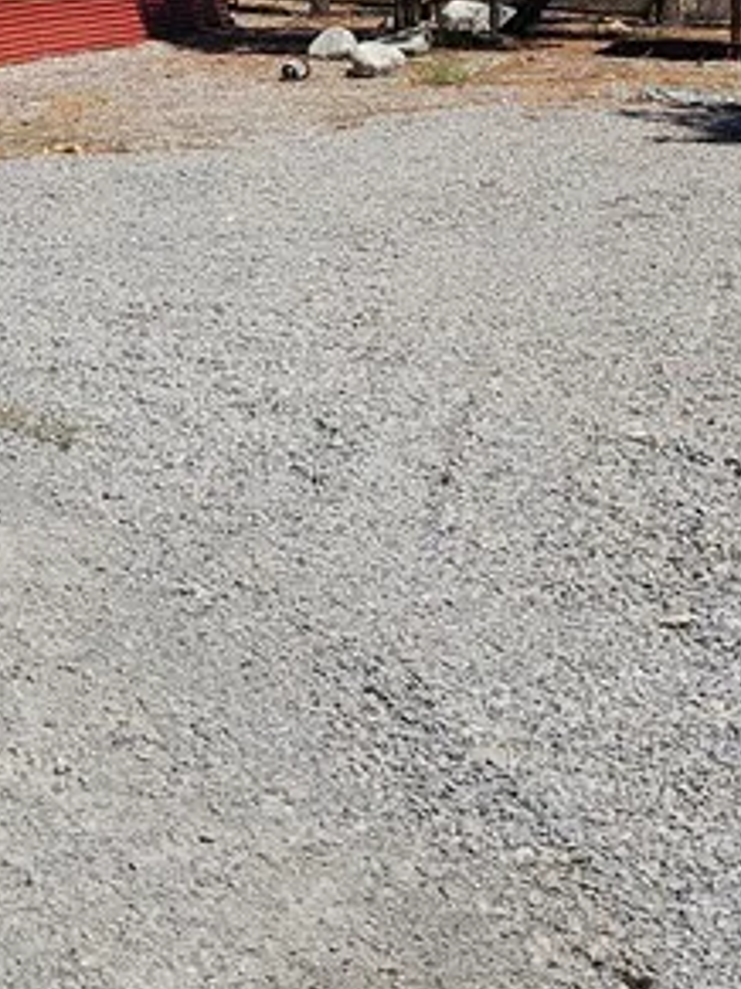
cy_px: -99
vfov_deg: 22.7
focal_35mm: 81
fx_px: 2314
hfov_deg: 15.8
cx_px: -540
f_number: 1.7
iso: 12
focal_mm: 6.3
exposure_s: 1/1742
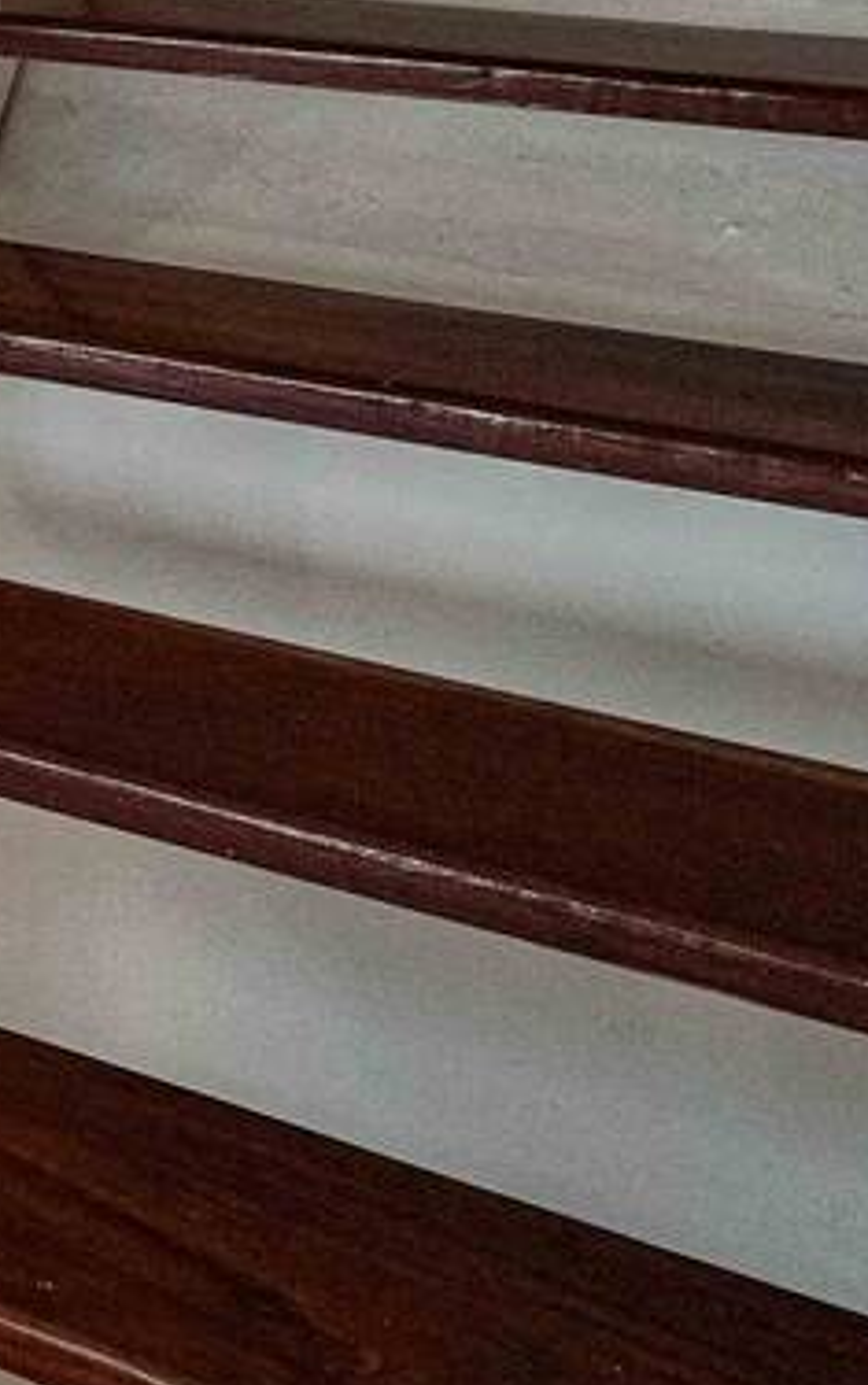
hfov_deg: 11.9
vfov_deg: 26.4
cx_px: -1618
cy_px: -417
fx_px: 2493
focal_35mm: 66
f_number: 5.6
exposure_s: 1/60
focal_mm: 10
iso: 500
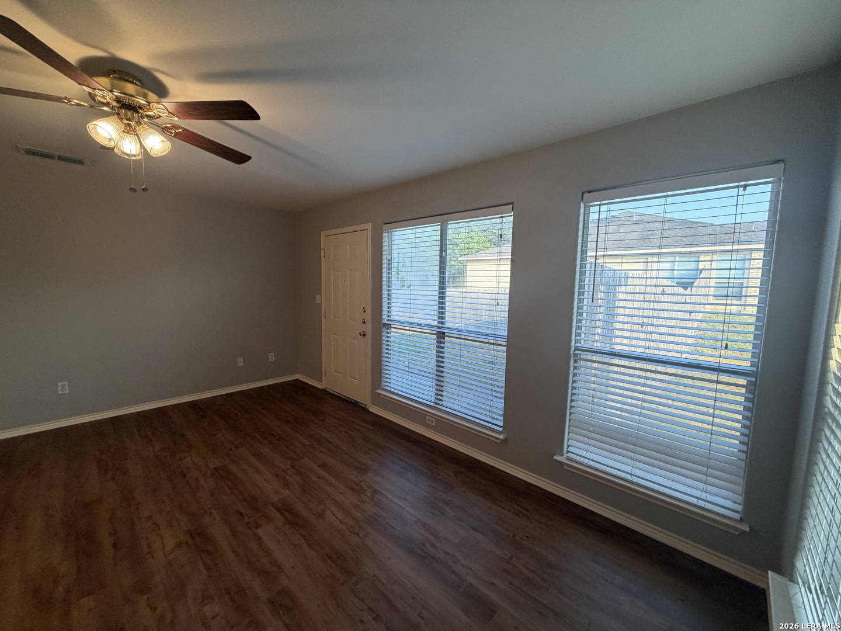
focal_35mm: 14
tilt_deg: -4.1
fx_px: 340
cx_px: 420
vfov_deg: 85.7
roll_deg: -0.1
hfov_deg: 102.1
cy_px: 316
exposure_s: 1/120
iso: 125
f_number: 2.2
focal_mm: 2.22
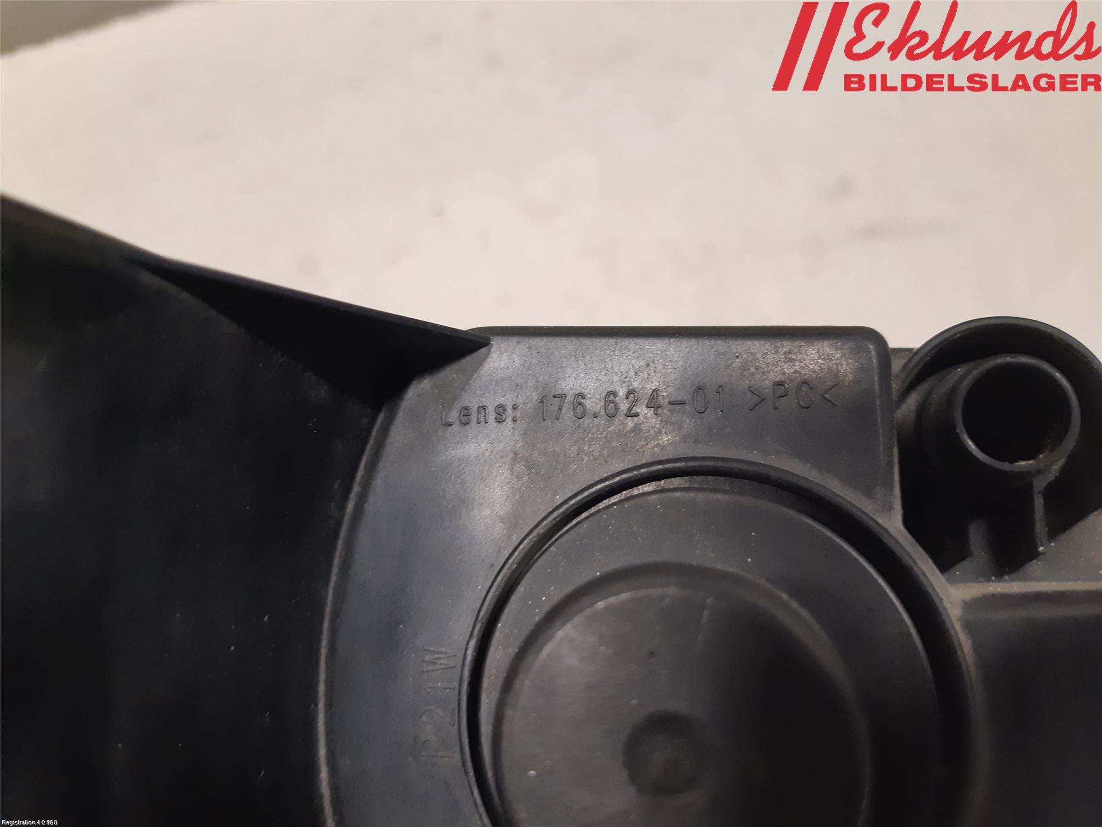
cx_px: 551
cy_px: 414
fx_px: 828
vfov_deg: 53.1
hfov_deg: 67.3
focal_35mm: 26
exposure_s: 1/50
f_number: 1.7
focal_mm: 3.93
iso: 200
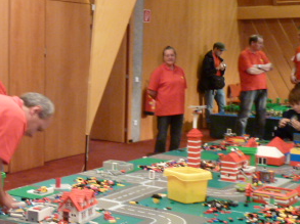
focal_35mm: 70
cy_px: 128
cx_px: -2
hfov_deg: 26.3
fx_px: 606
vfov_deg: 21.0
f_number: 3.5
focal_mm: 5.3
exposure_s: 1/6
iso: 400
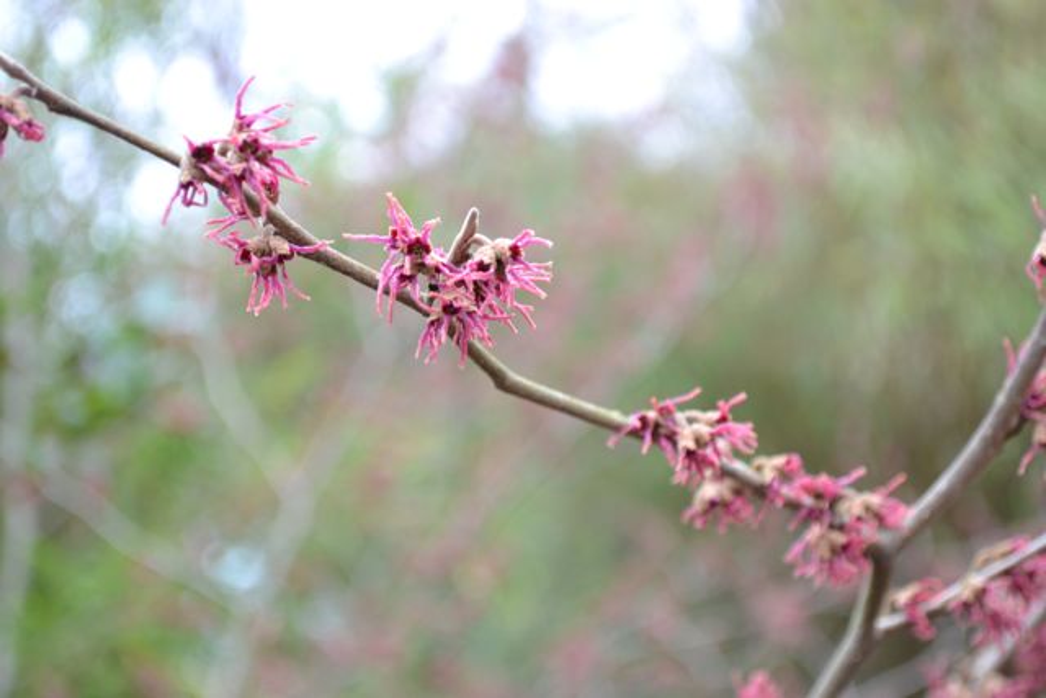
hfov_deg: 28.1
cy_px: 349
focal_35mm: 72
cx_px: 523
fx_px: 2092
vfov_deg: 18.9
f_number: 5.3
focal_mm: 48
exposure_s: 1/30
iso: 220
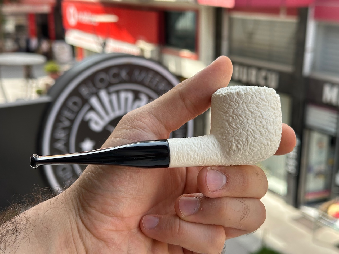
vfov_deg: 30.3
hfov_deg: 39.7
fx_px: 470
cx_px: 170
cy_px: 127
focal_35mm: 48
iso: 64
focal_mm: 6.86
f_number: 1.78
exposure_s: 1/623
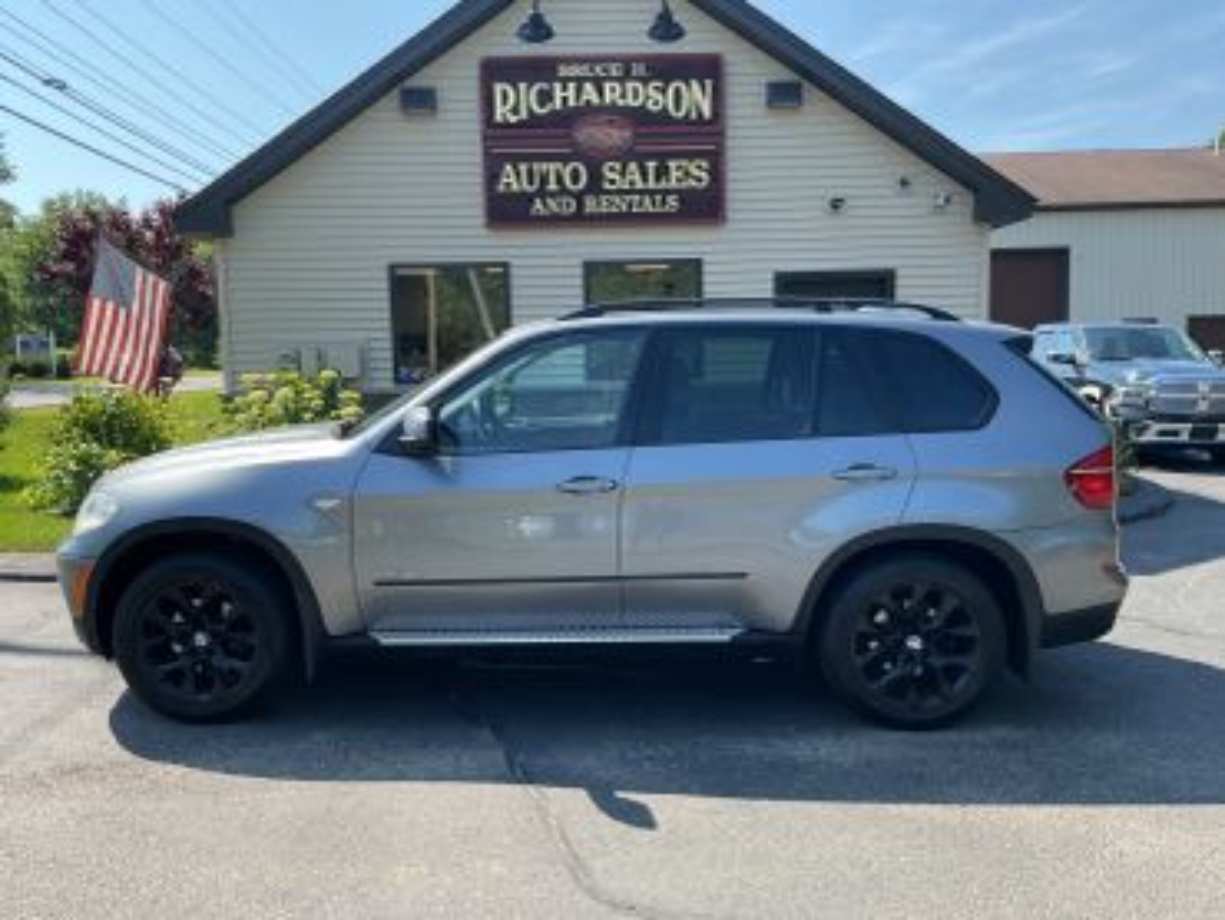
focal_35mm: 29
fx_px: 1027
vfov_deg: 48.3
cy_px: 460
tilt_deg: -6.0
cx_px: 612
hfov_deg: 61.6
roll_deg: +0.3
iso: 16
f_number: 1.8
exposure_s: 1/540
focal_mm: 3
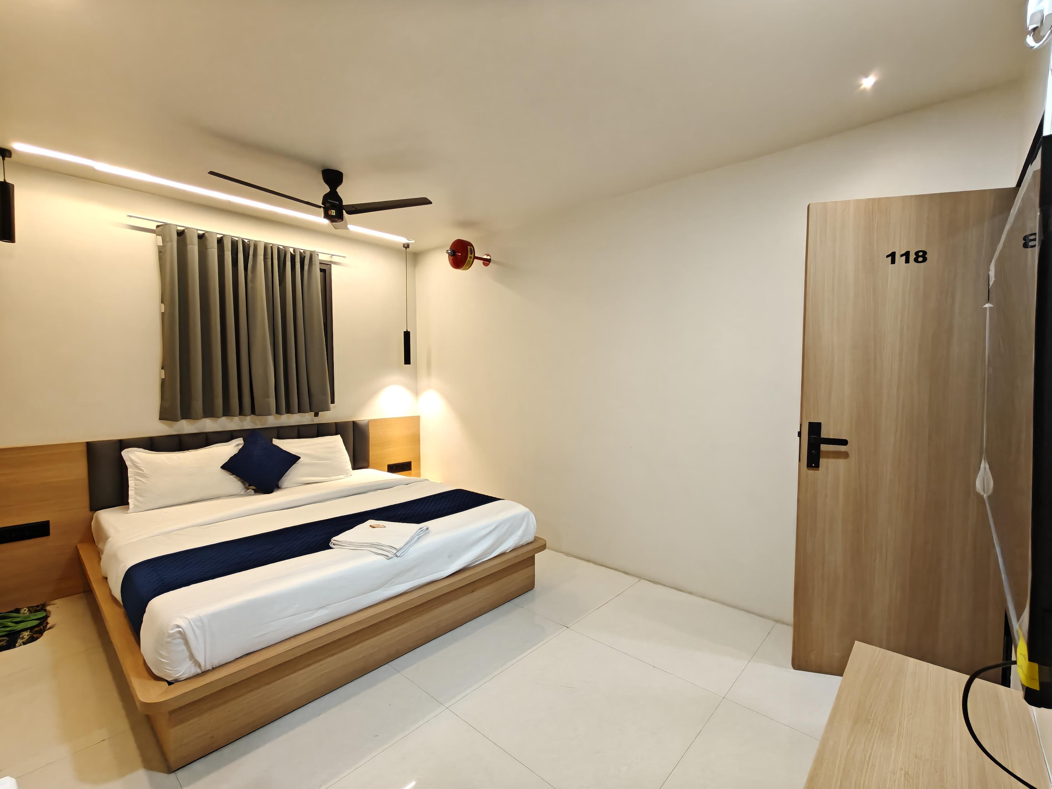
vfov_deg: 78.1
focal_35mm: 16
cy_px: 394
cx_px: 526
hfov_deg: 94.5
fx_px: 486
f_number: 2.2
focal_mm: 1.68
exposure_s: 1/50
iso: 250
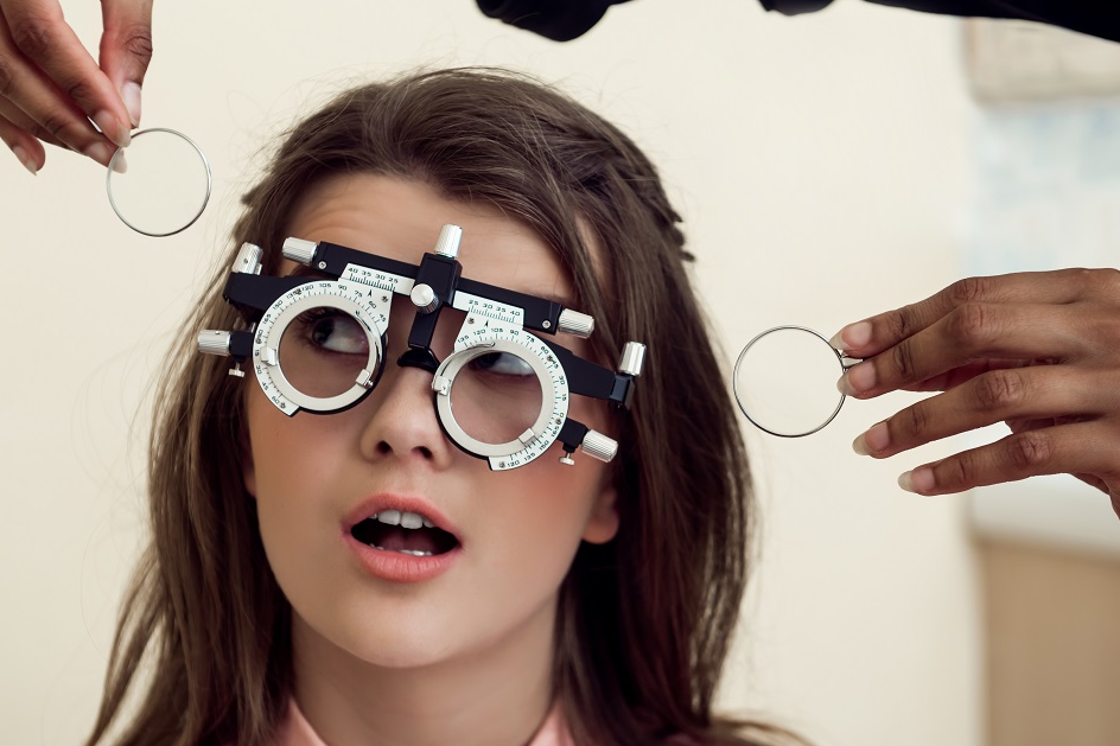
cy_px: 317
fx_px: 2768
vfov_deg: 15.3
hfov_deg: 22.8
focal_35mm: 89
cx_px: 462
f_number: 5
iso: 100
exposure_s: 1/125
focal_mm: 70
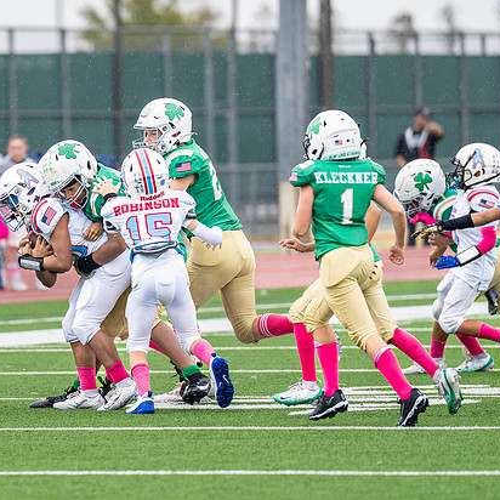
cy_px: 191
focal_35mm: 503
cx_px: 54
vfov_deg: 3.5
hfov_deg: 3.5
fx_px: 8220
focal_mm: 200
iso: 400
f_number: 2.8
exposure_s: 1/1000
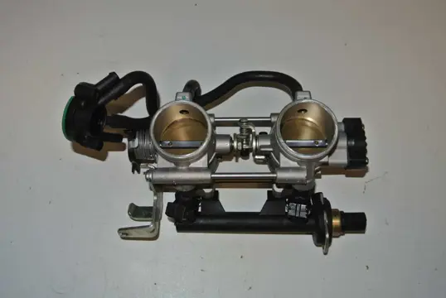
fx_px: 496
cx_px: 223
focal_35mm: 40
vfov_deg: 33.5
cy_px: 149
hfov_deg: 48.4
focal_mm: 15.1
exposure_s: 1/60
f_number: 4.2
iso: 200
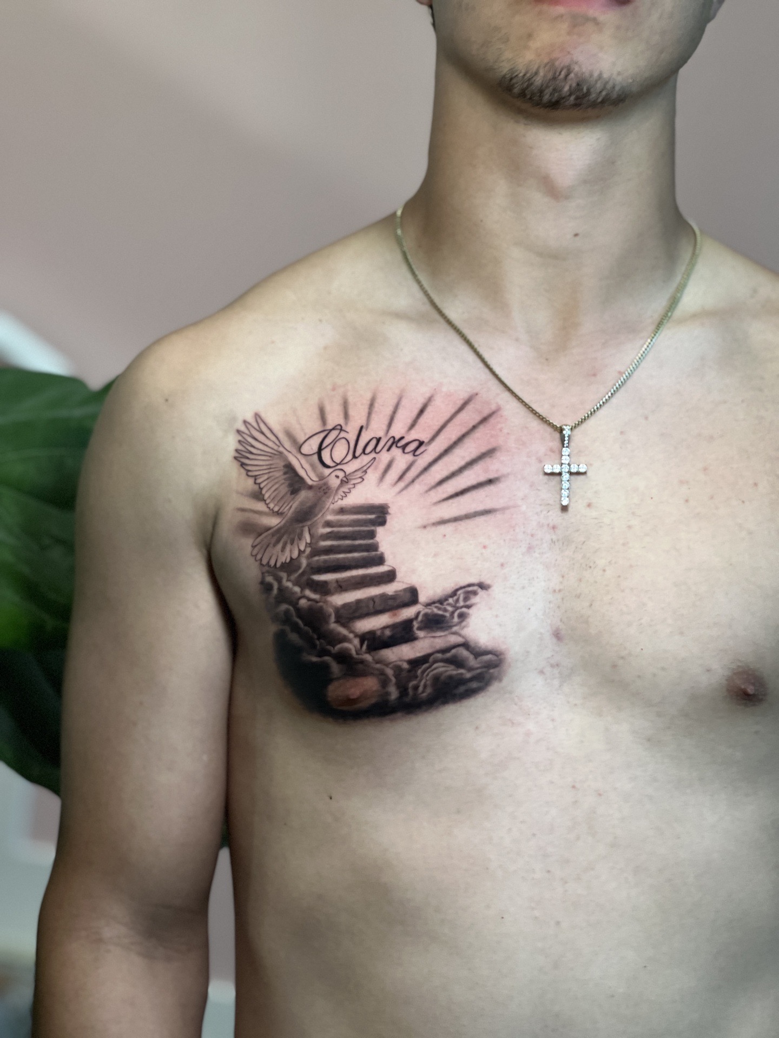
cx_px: 390
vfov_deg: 25.3
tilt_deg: -4.2
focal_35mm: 77
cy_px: 519
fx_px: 2310
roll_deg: -0.1
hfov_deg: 19.1
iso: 400
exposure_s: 1/14
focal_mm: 9
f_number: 2.8
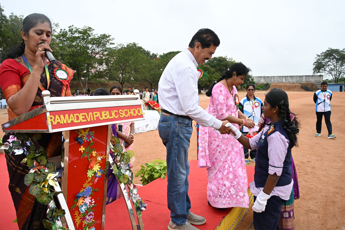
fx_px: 438
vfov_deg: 29.4
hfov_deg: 43.0
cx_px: 172
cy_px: 115
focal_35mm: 46
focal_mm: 30.5
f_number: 7.1
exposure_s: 1/200
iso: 100
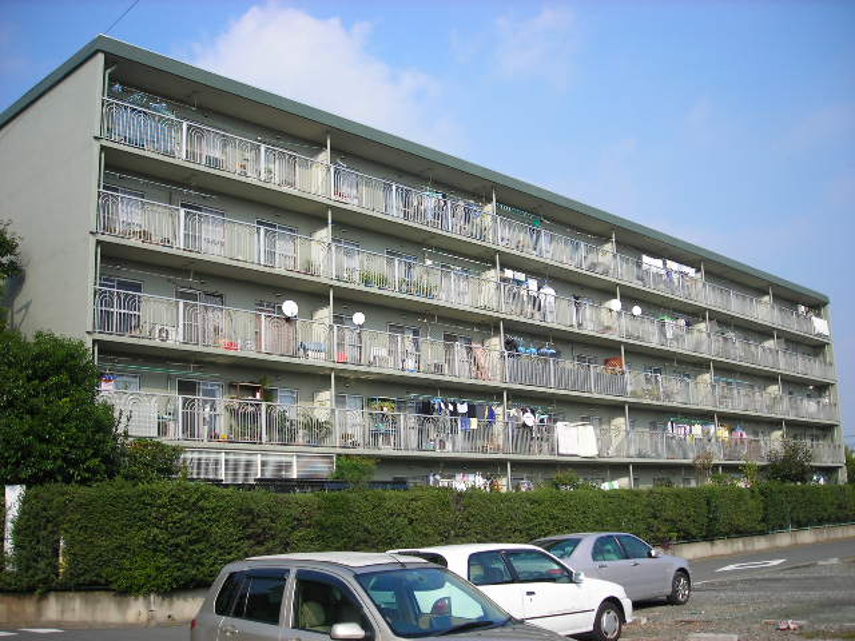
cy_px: 320
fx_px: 939
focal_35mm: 38
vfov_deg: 37.7
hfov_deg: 49.0
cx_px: 428
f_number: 6.4
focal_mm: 6.3
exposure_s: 1/150
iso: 50
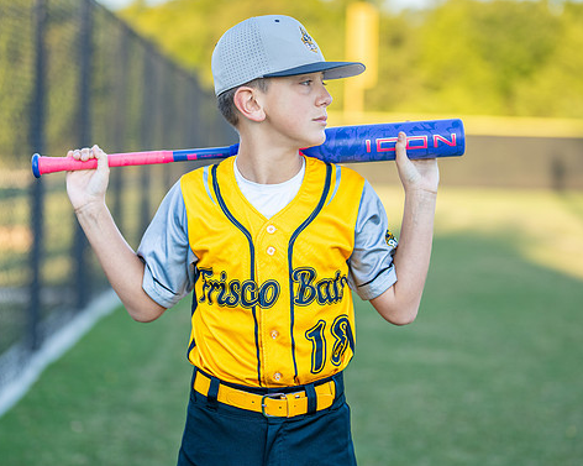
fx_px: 1483
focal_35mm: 86
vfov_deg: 17.8
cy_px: 211
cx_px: 257
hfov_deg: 22.2
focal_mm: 50
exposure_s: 1/1250
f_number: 1.2
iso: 100
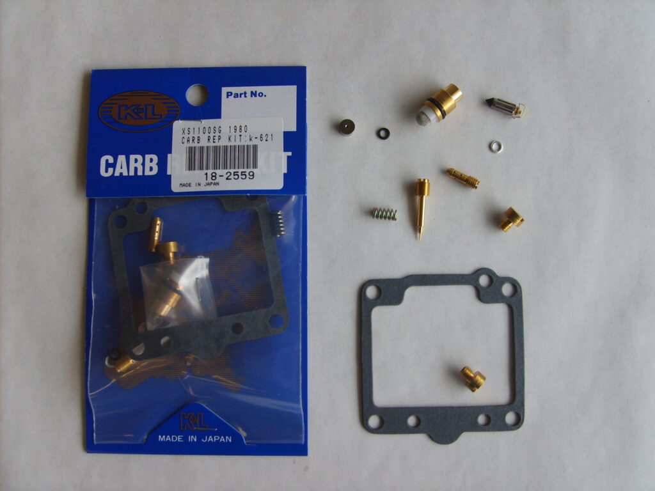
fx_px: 662
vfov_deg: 40.7
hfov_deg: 52.6
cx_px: 328
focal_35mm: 35
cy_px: 246
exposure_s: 1/90
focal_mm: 5.8
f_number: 2.8
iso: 50
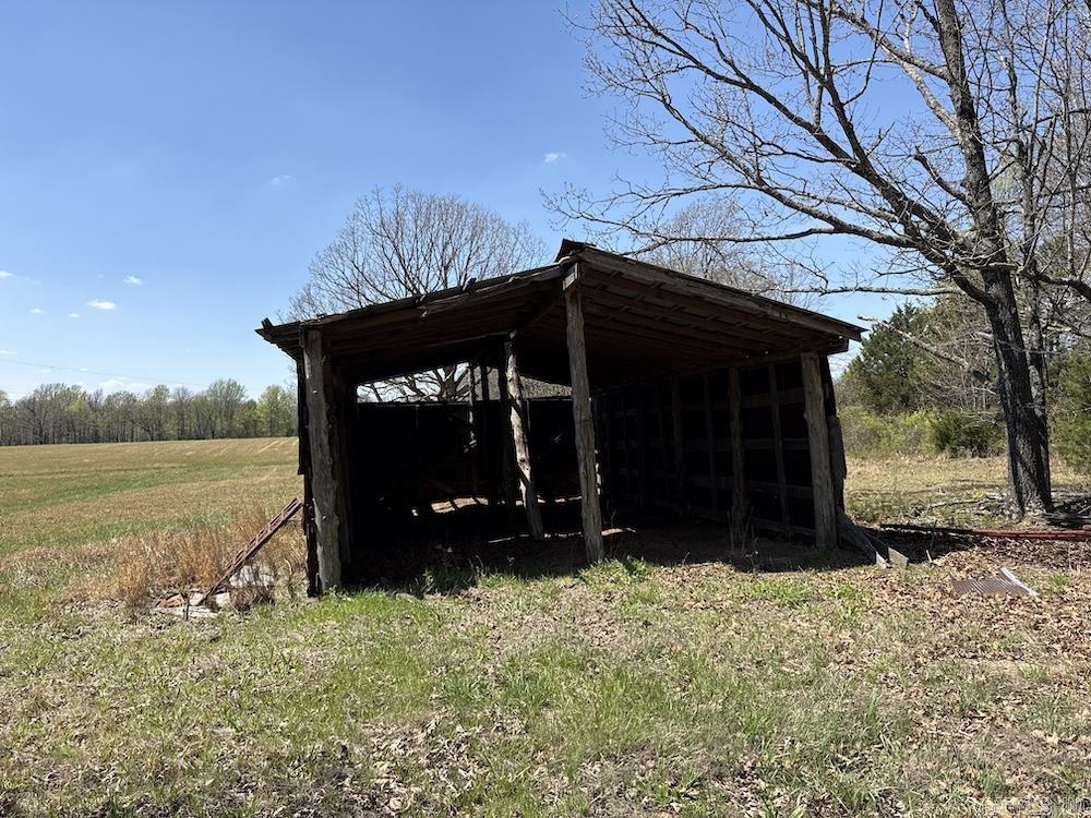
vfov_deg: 56.8
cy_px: 409
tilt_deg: +2.4
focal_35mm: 24
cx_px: 546
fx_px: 756
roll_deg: -0.6
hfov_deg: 71.6
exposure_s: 1/3425
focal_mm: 6.76
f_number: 1.78
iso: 80
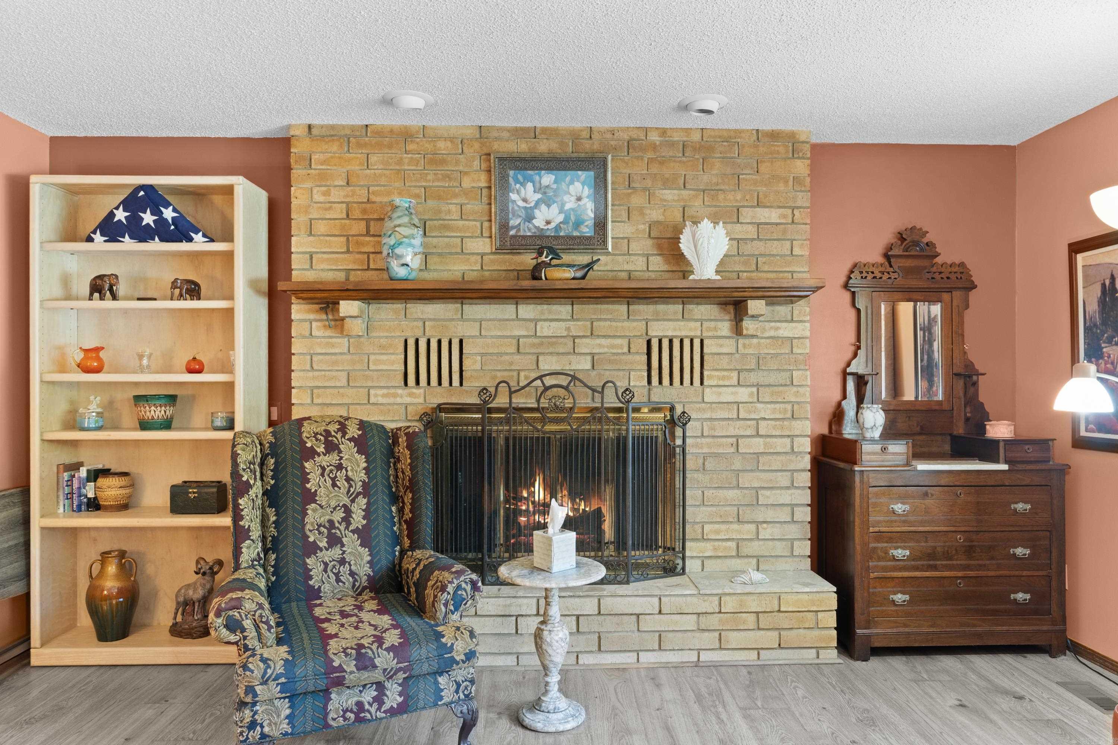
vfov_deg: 54.9
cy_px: 372
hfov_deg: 75.9
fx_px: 717
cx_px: 559
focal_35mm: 23
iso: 400
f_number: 8
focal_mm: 15.4
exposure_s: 2
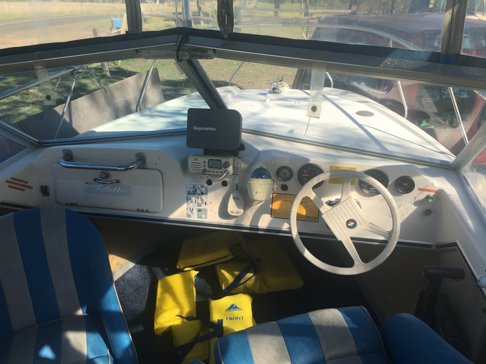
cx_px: 243
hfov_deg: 61.7
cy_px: 182
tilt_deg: -25.7
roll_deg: +0.8
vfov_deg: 48.2
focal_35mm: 29
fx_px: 407
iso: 25
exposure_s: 1/938
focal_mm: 4.15
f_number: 2.2
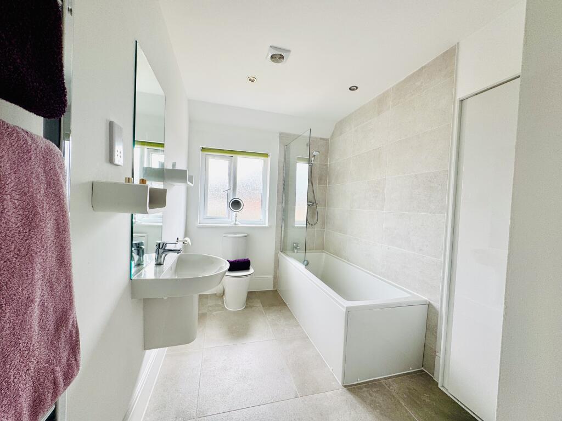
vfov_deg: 85.7
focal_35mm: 14
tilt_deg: -1.0
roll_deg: -1.6
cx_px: 281
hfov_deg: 102.1
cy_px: 210
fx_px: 227
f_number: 2.2
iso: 50
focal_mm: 2.22
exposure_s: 1/99
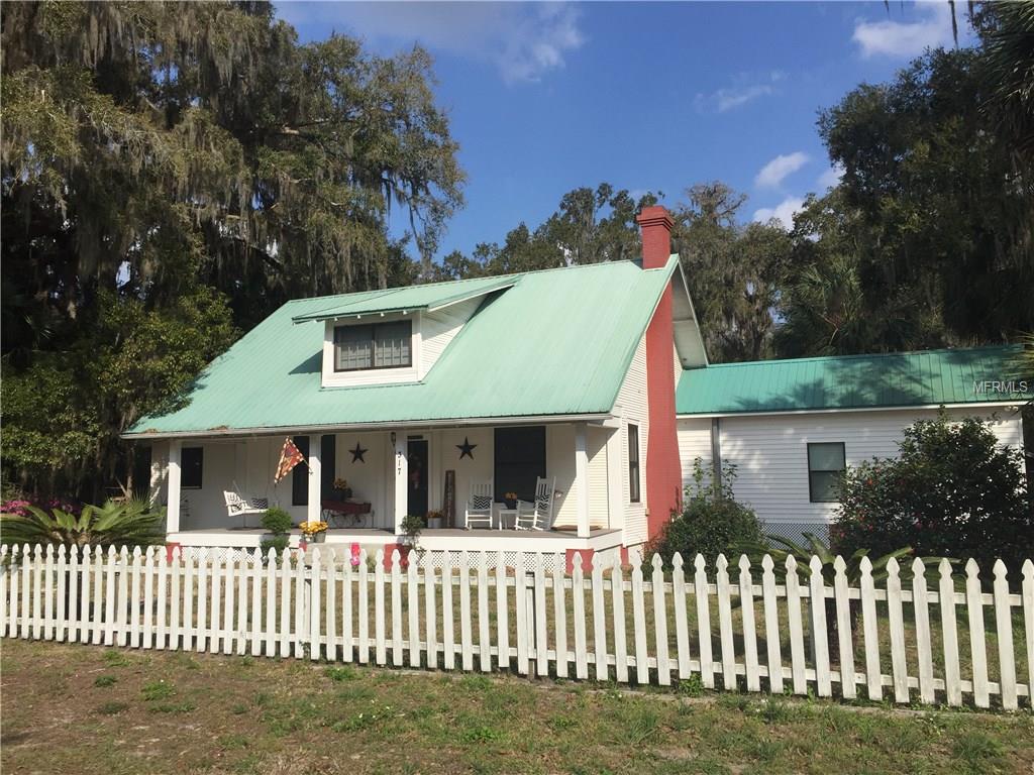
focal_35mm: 29
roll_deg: +0.4
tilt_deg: +6.2
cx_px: 517
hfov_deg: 61.7
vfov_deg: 48.2
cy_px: 388
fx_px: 866
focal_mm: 4.15
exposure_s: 1/3300
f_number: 2.2
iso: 32
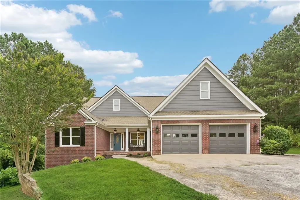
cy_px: 100
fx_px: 133
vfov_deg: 73.7
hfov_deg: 96.8
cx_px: 150
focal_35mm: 16
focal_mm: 16
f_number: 8
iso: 200
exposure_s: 1/200
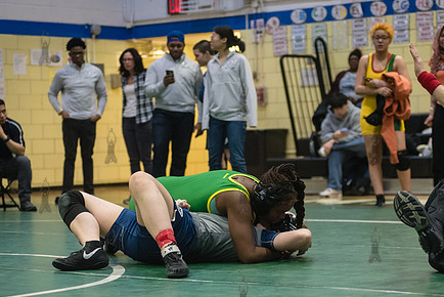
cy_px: 195
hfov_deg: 19.1
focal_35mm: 107
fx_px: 1320
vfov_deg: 12.8
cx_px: 242
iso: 5000
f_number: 3.2
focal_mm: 80
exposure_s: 1/500
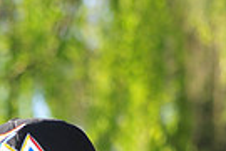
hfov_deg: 4.6
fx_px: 2825
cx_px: -23
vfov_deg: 3.0
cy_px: 305
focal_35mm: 450
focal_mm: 70
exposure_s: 1/500
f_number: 4.5
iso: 200
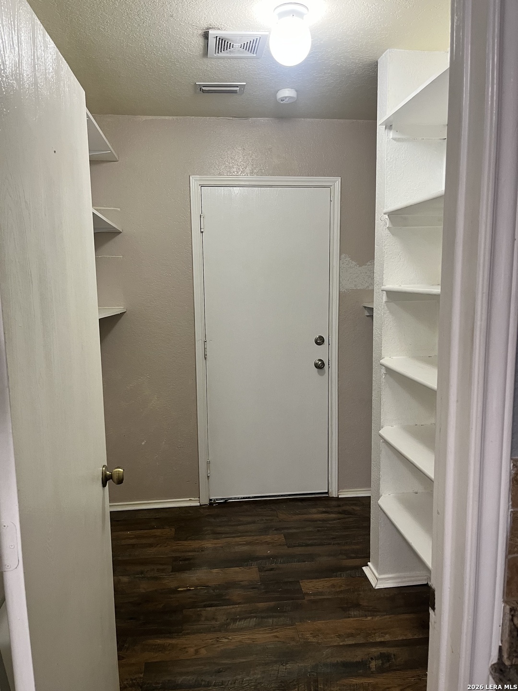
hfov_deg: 53.1
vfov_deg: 67.3
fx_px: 519
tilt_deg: -7.6
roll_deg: +0.8
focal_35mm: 26
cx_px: 259
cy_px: 346
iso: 160
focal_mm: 5.1
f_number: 1.6
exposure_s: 1/60
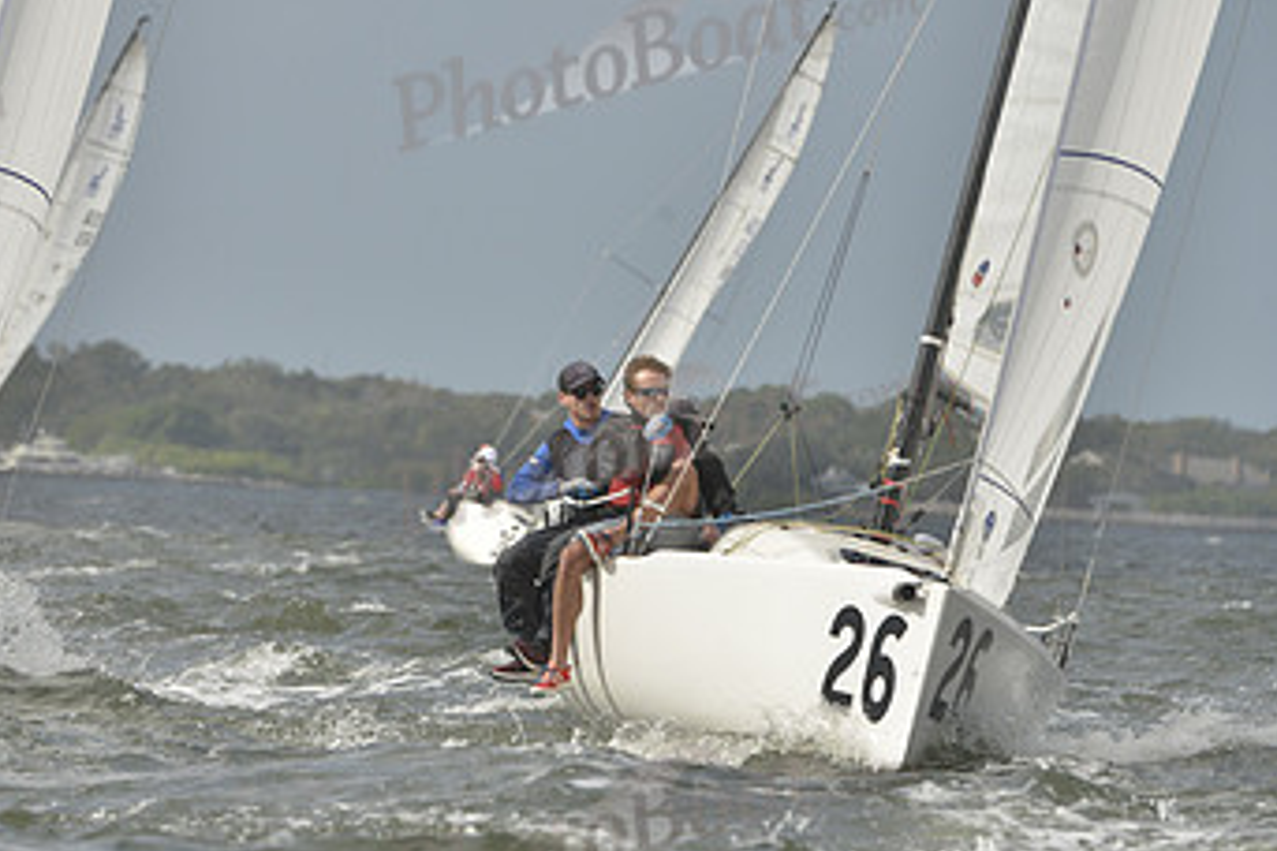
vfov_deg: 2.3
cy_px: 300
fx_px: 21636
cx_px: 202
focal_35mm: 610
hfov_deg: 3.4
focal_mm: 360
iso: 400
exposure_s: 1/1250
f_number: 10
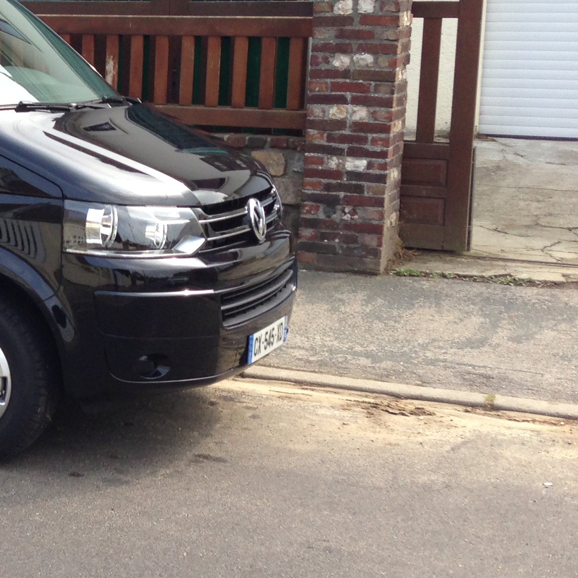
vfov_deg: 21.3
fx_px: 1530
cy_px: 189
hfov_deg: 19.4
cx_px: -213
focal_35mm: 81
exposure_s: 1/531
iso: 50
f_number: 2.4
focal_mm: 4.13
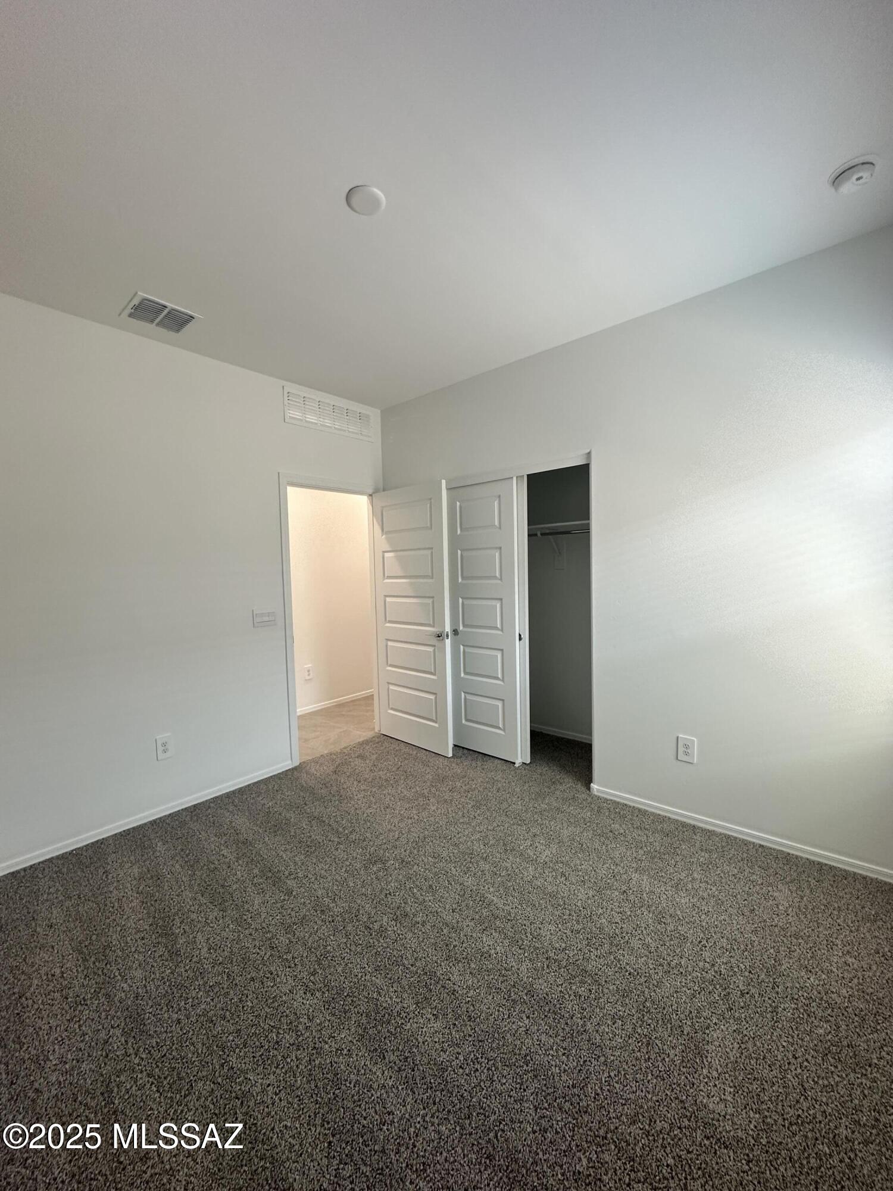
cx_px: 446
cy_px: 596
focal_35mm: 14
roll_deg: +0.7
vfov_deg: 102.1
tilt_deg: -3.7
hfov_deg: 85.7
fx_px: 482
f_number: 2.2
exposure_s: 1/60
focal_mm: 2.22
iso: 200
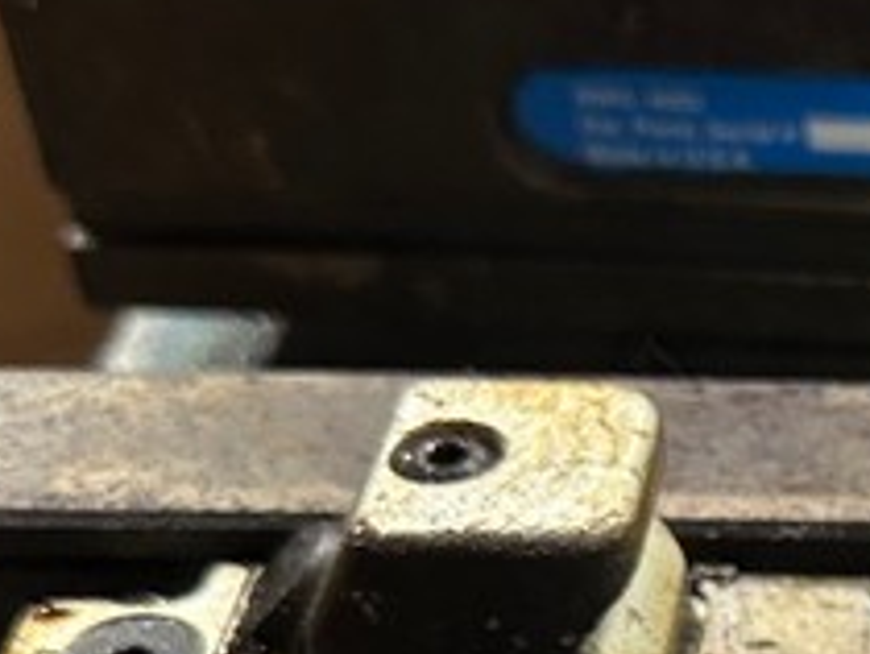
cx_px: 1396
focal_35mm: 117
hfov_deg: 15.2
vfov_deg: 12.1
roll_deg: -0.1
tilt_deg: -43.4
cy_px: 956
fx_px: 2944
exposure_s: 1/60
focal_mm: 6.86
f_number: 1.78
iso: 250
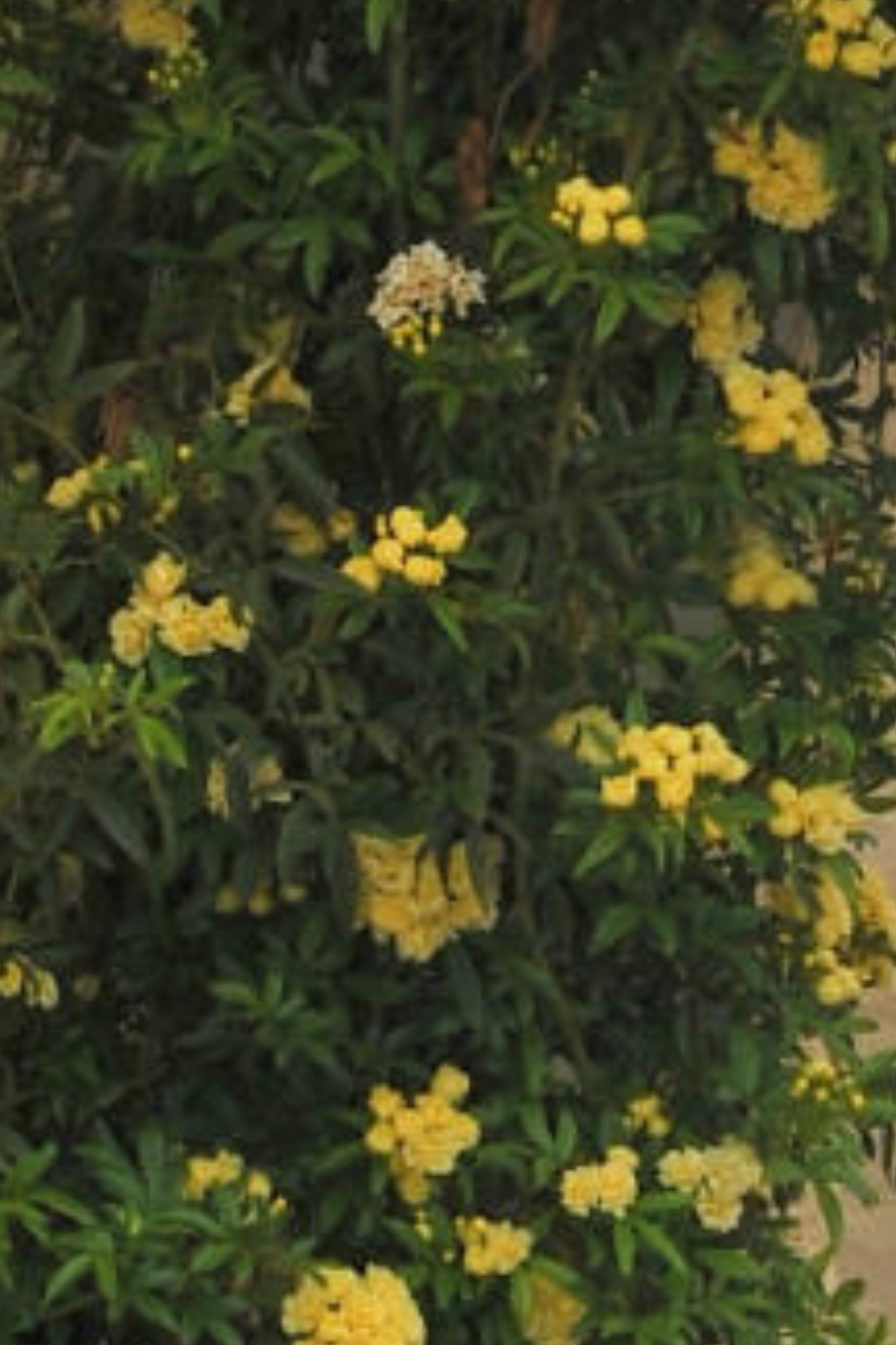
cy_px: 1565
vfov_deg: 9.4
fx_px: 8063
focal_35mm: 216
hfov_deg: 6.1
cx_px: 2012
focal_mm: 35
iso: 320
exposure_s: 1/320
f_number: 13
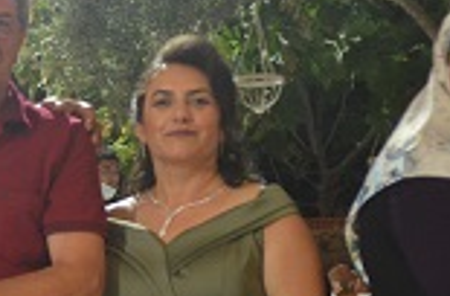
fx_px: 4108
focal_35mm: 330
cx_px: -55
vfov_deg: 4.1
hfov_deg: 6.2
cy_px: 263
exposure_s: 1/60
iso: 2000
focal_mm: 68
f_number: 5.3
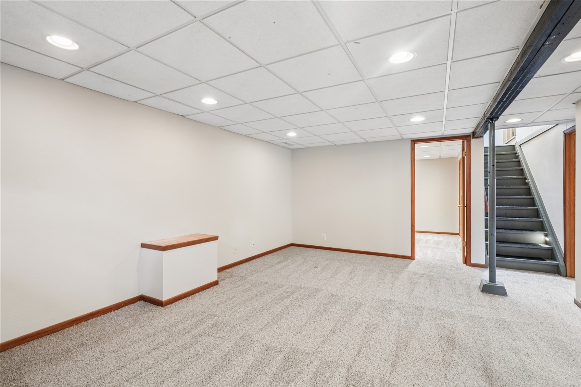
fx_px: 258
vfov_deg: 73.7
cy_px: 194
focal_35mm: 16
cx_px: 290
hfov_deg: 96.7
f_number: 10
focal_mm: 16
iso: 400
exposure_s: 1/1.67
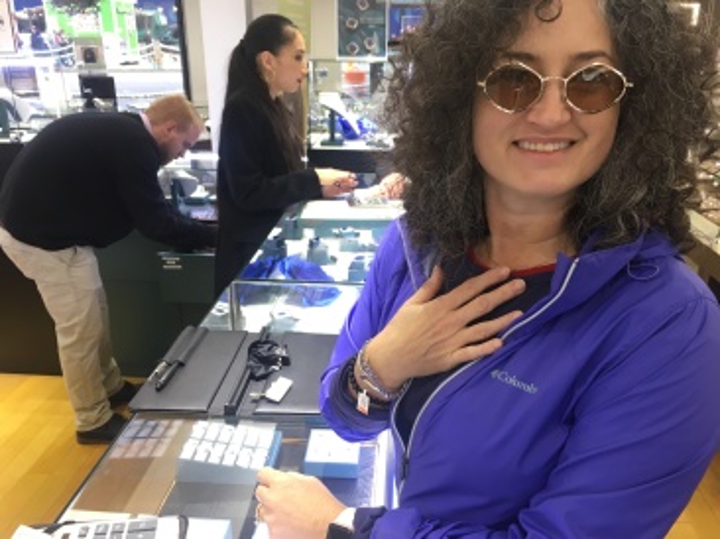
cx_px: 360
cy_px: 270
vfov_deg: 48.2
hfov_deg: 61.7
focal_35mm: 29
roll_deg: -0.1
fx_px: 603
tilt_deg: -21.1
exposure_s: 1/30
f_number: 2.2
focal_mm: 4.15
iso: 64
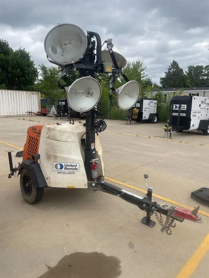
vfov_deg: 67.3
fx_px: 209
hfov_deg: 53.1
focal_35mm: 26
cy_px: 139
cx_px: 104
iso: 32
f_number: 1.6
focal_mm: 4.2
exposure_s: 1/2817
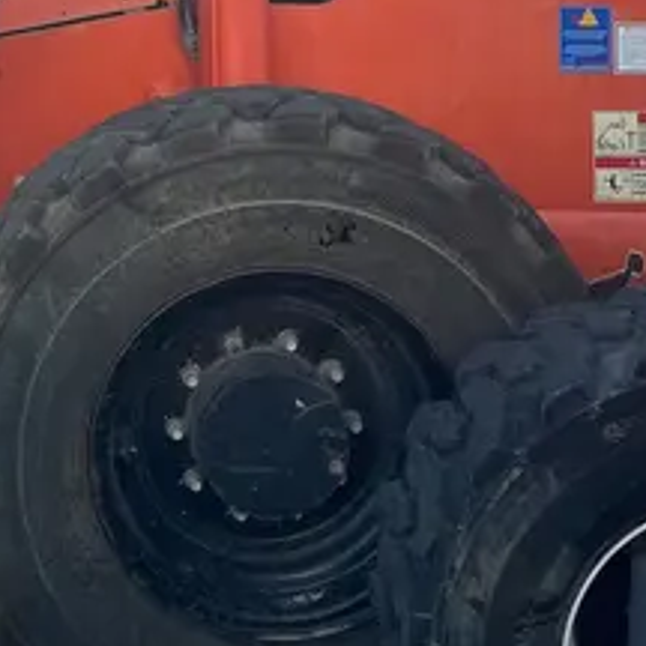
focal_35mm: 78
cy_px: -85
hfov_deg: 21.3
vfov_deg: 21.0
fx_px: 1647
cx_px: -30
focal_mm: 5.1
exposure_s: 1/122
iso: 32
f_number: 1.6
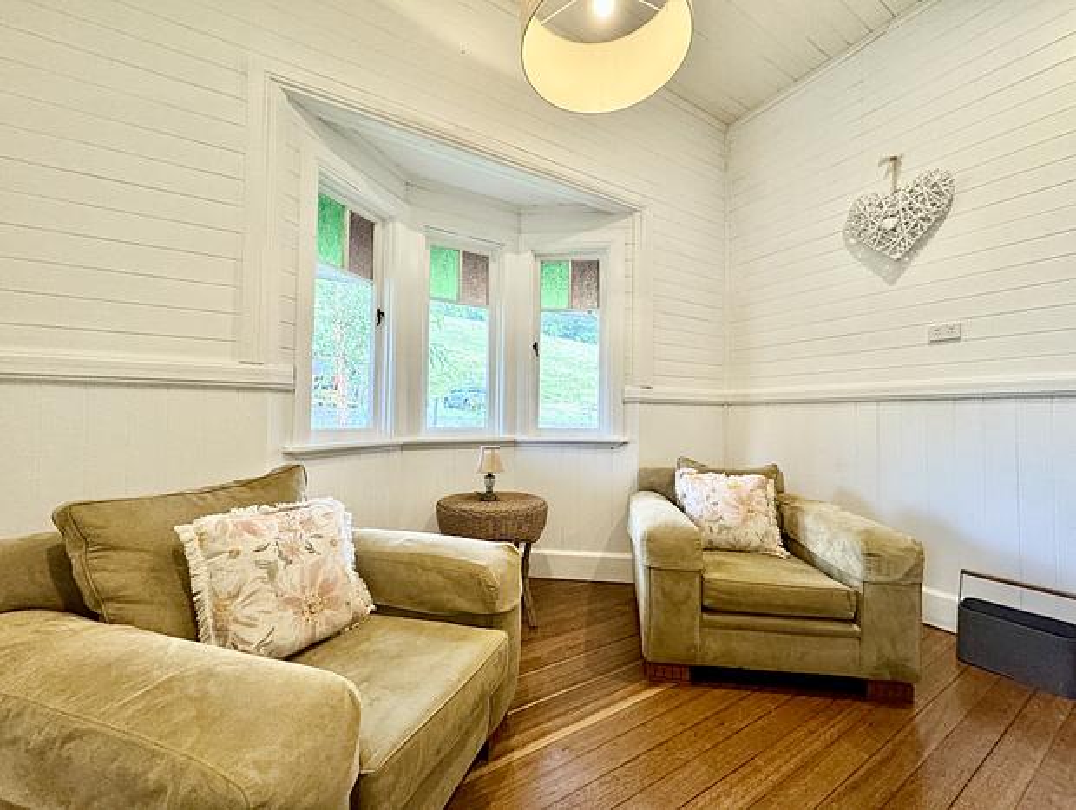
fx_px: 436
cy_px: 405
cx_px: 538
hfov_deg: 102.0
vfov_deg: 85.8
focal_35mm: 14
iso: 200
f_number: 2.2
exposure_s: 1/100
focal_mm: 2.22
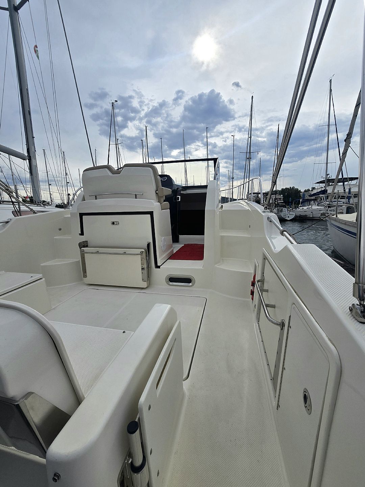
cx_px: 182
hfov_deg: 89.9
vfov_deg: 106.2
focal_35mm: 13
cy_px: 244
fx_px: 183
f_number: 2.2
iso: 50
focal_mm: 2.2
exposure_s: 1/3333
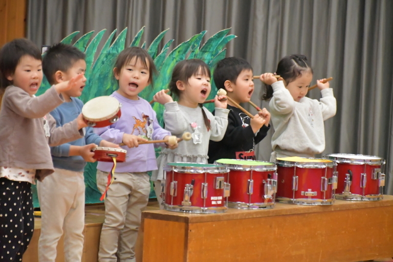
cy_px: 131
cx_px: 196
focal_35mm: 262
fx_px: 2860
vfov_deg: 5.2
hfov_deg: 7.9
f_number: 6
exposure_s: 1/250
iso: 12800
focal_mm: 175
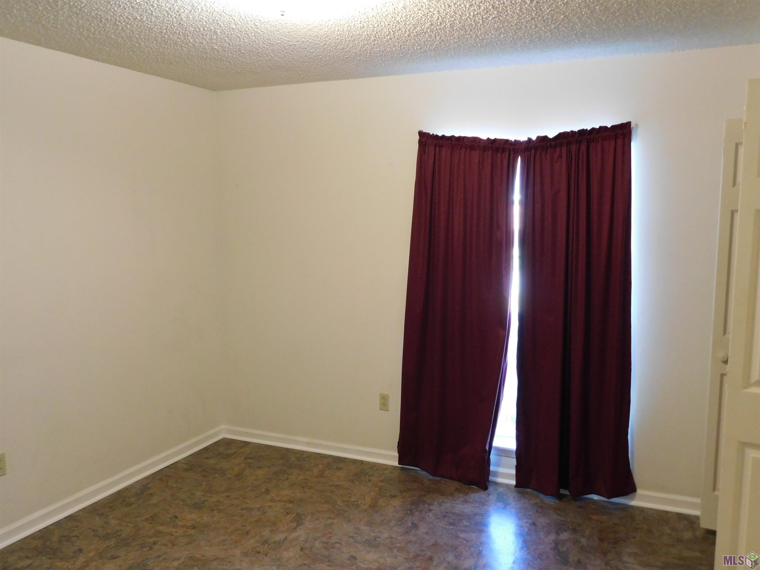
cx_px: 380
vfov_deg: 46.8
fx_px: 659
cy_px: 285
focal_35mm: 30
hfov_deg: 60.0
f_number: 3.2
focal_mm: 5.3
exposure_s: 1/20
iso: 400
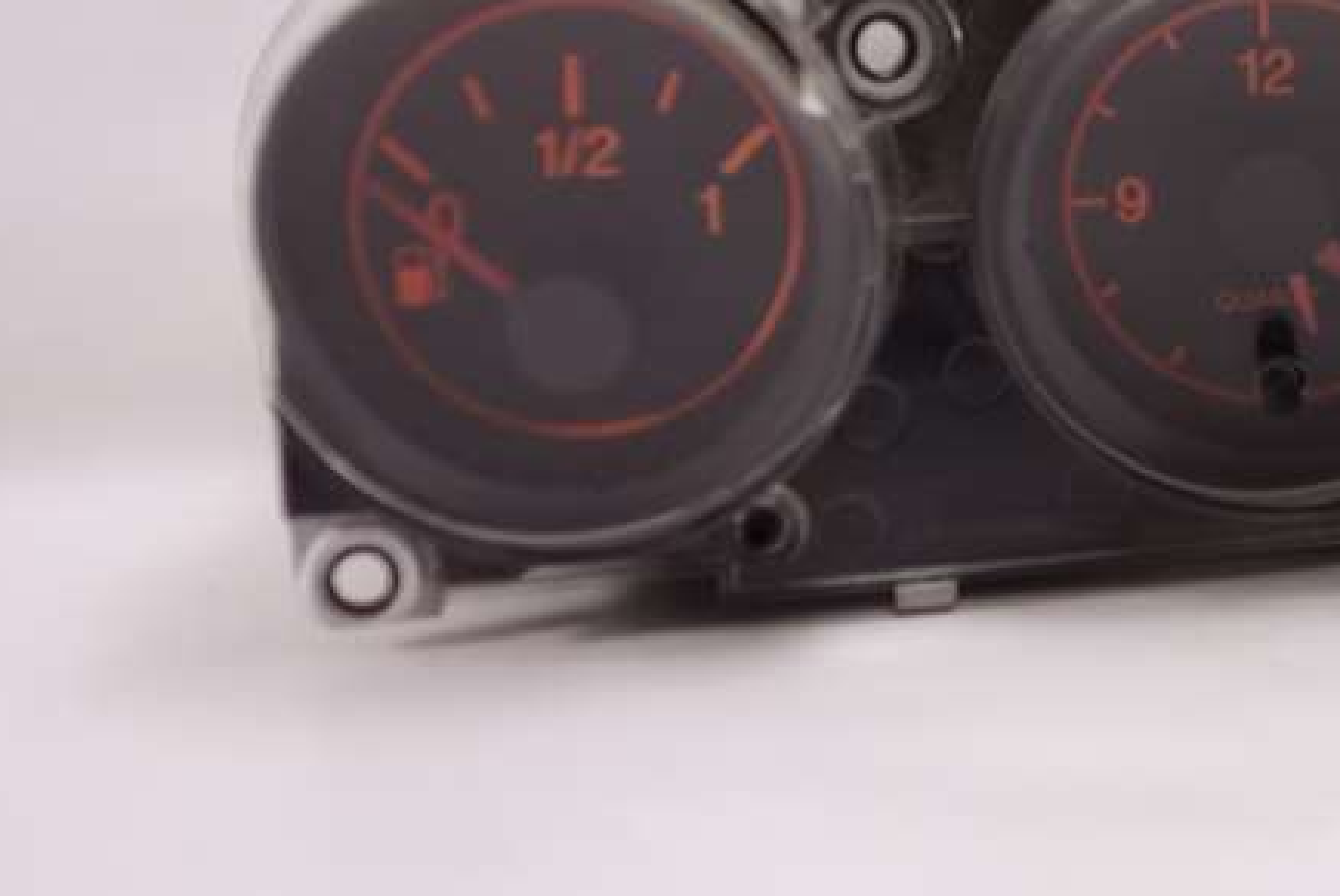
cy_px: 227
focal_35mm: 85
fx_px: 3166
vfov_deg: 16.0
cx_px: 1152
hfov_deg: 23.4
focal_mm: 16.78
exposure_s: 1/60
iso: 125
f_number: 3.2
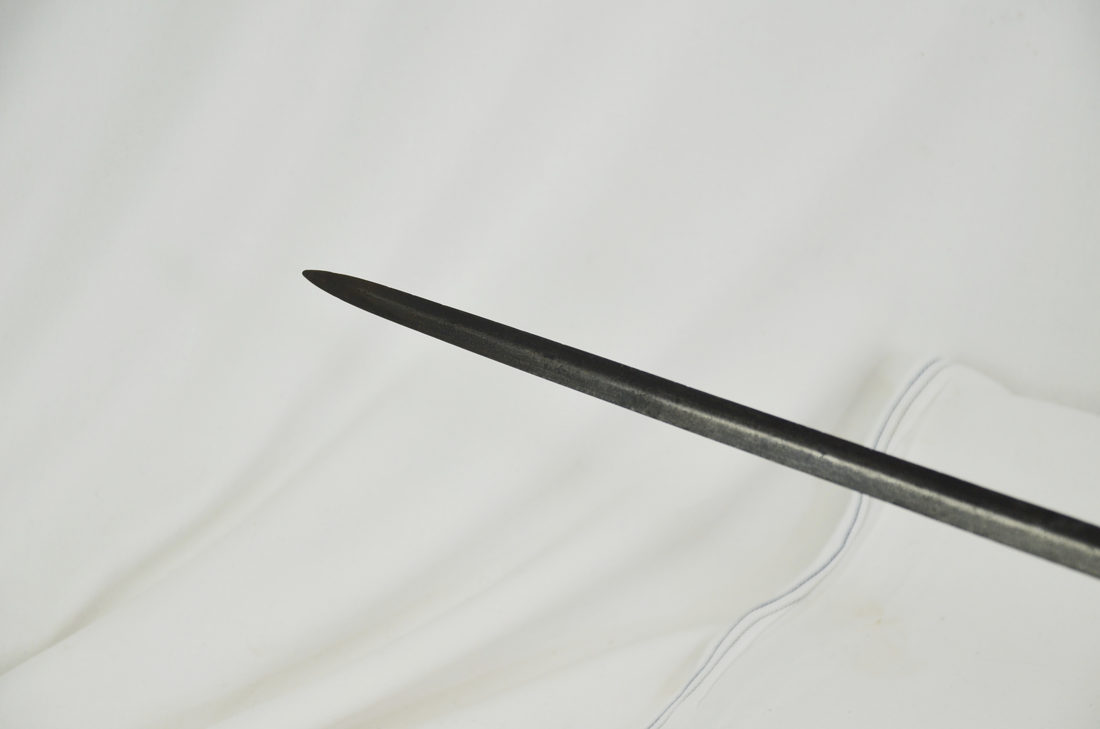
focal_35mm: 112
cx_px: 550
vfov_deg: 12.1
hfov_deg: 18.2
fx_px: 3430
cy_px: 364
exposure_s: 1/320
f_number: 5.3
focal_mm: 75
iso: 400
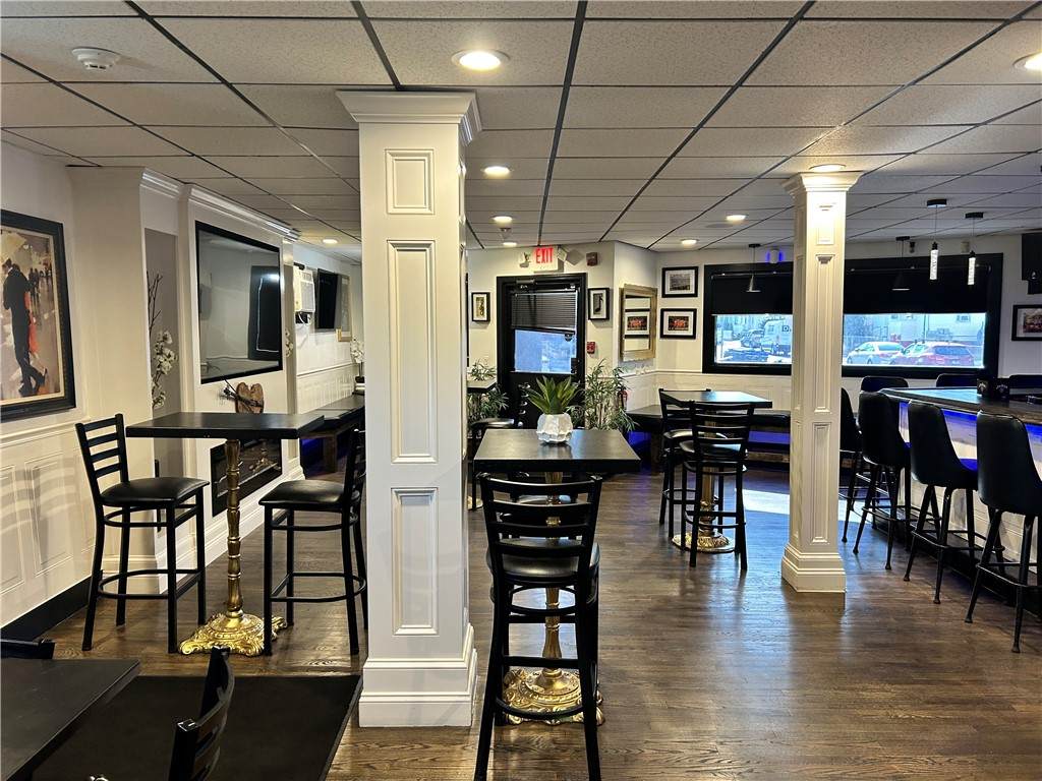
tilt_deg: -4.7
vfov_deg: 53.1
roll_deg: -0.9
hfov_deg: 67.3
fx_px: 783
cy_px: 390
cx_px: 521
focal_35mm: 26
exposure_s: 1/60
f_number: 1.5
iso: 125
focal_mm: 5.7
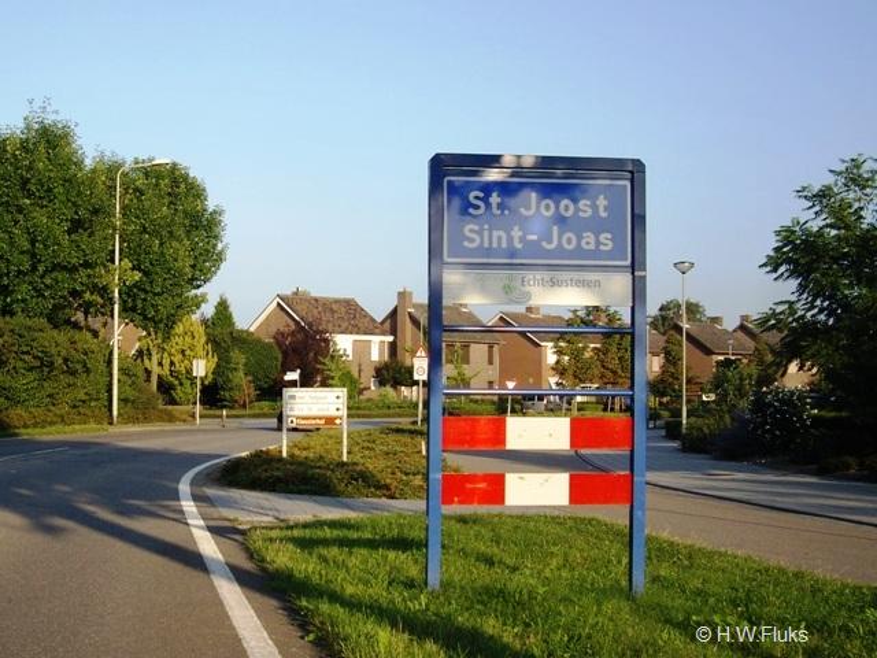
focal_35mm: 38
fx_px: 963
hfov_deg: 49.0
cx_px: 438
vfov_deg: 37.7
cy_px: 329
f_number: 2.8
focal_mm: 7.9
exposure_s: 1/500
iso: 64
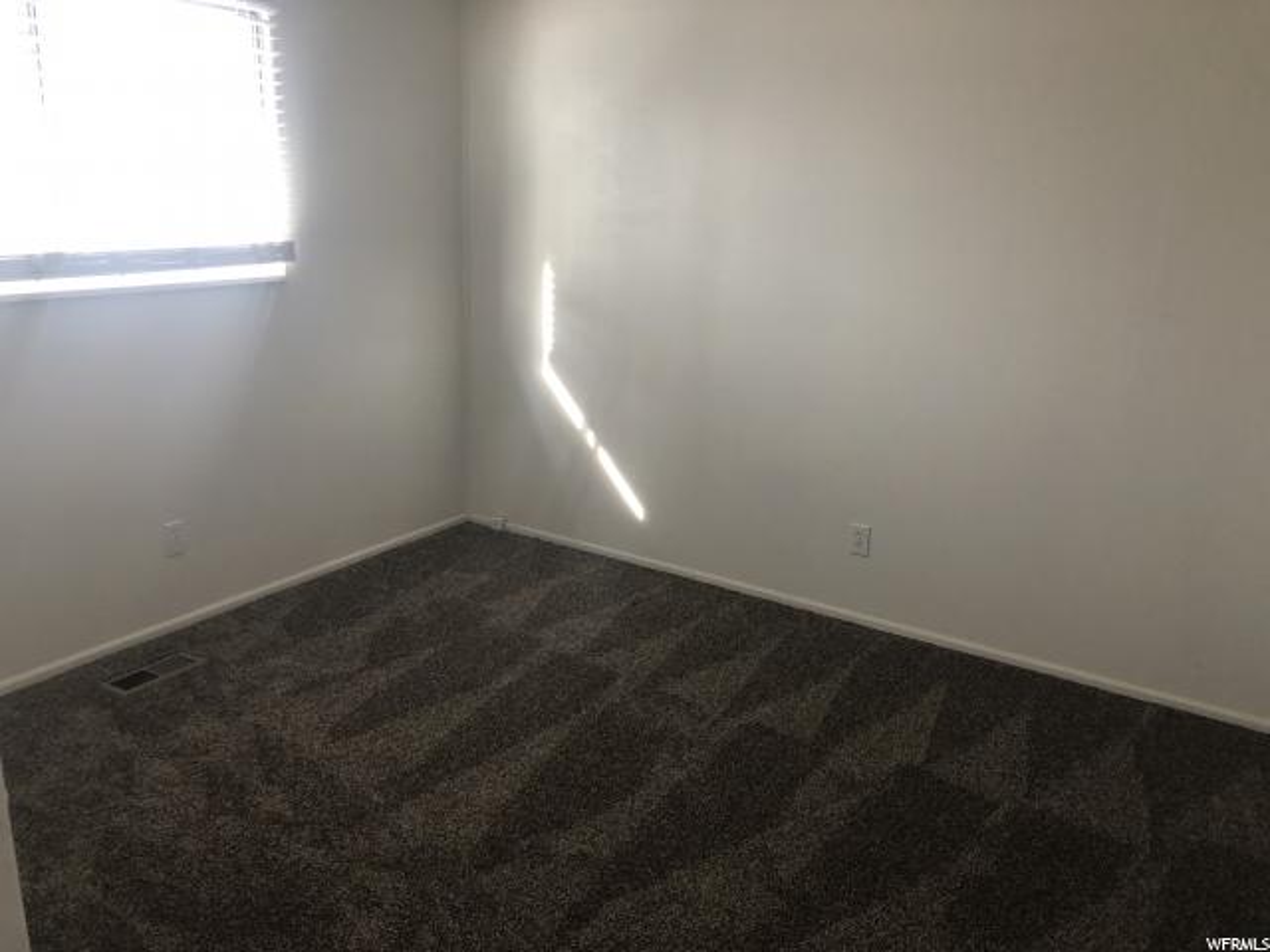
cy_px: 476
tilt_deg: -14.7
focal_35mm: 28
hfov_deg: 63.4
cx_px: 635
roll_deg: -1.3
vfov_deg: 49.7
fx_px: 1027
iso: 32
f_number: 1.8
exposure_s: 1/30
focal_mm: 4
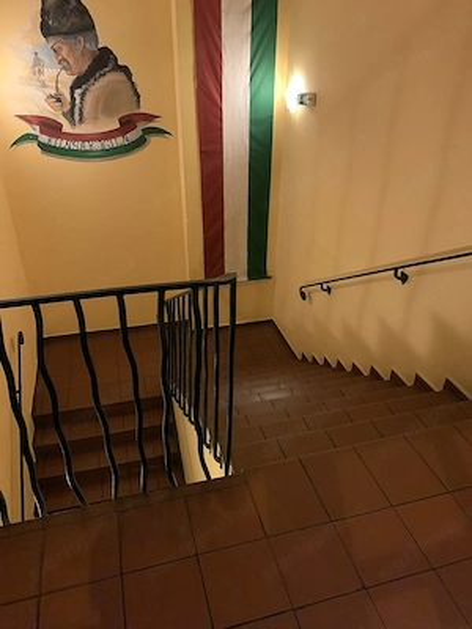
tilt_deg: -32.7
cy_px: 314
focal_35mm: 26
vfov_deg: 67.3
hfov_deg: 53.1
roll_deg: -1.7
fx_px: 473
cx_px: 236
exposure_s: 1/25
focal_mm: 4.25
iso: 640
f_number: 1.8
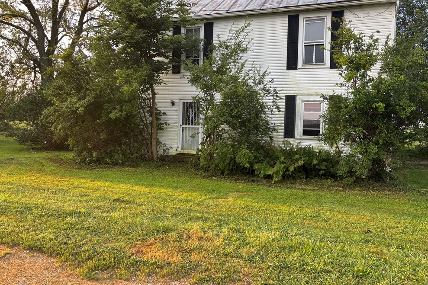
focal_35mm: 28
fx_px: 333
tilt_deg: -2.1
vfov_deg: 46.3
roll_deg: -1.8
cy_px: 128
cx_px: 219
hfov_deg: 65.5
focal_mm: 5.96
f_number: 1.6
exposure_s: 1/161
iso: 40
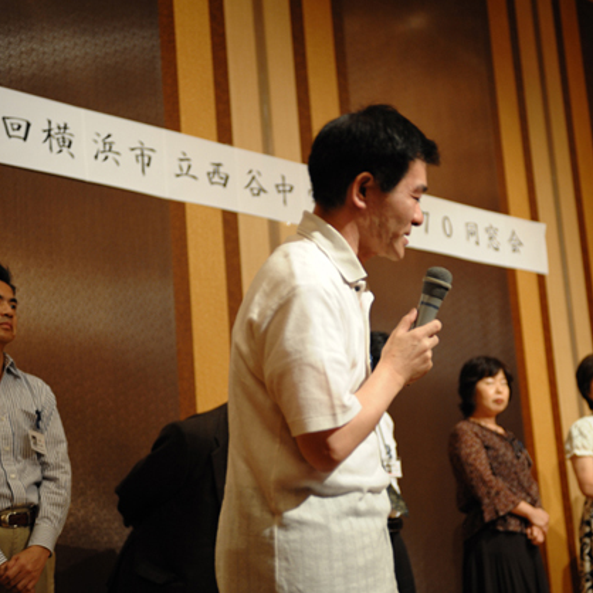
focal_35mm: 65
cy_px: 294
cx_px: 366
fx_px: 1260
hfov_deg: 26.4
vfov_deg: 26.5
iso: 1100
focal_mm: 50
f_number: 2.8
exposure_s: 1/125
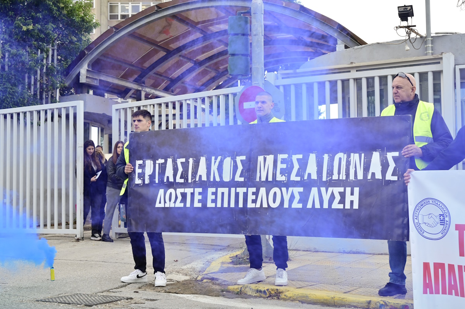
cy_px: 154
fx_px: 645
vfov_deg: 26.9
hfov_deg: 39.6
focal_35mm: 50
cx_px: 232
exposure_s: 1/125
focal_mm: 50
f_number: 10
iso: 400
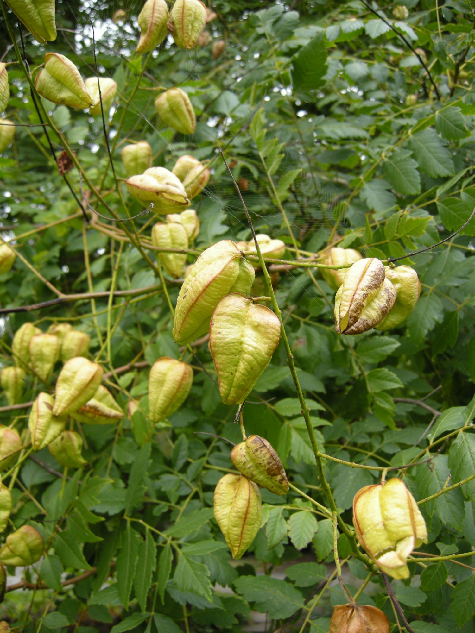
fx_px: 640
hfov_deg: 40.7
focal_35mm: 35
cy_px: 316
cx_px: 238
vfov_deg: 52.6
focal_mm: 7.5
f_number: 2.7
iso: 110
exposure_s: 1/52.8
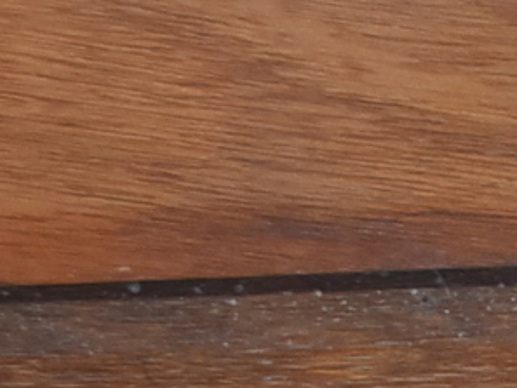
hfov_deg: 5.8
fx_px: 4721
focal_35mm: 316
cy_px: 1158
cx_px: 1668
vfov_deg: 4.5
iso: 800
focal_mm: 26
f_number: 5
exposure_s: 1/100
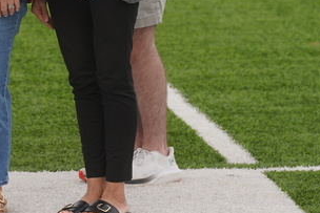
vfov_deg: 3.9
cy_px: -68
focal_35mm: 354
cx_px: -154
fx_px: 3148
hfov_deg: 5.8
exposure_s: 1/200
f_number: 4
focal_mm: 105
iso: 100
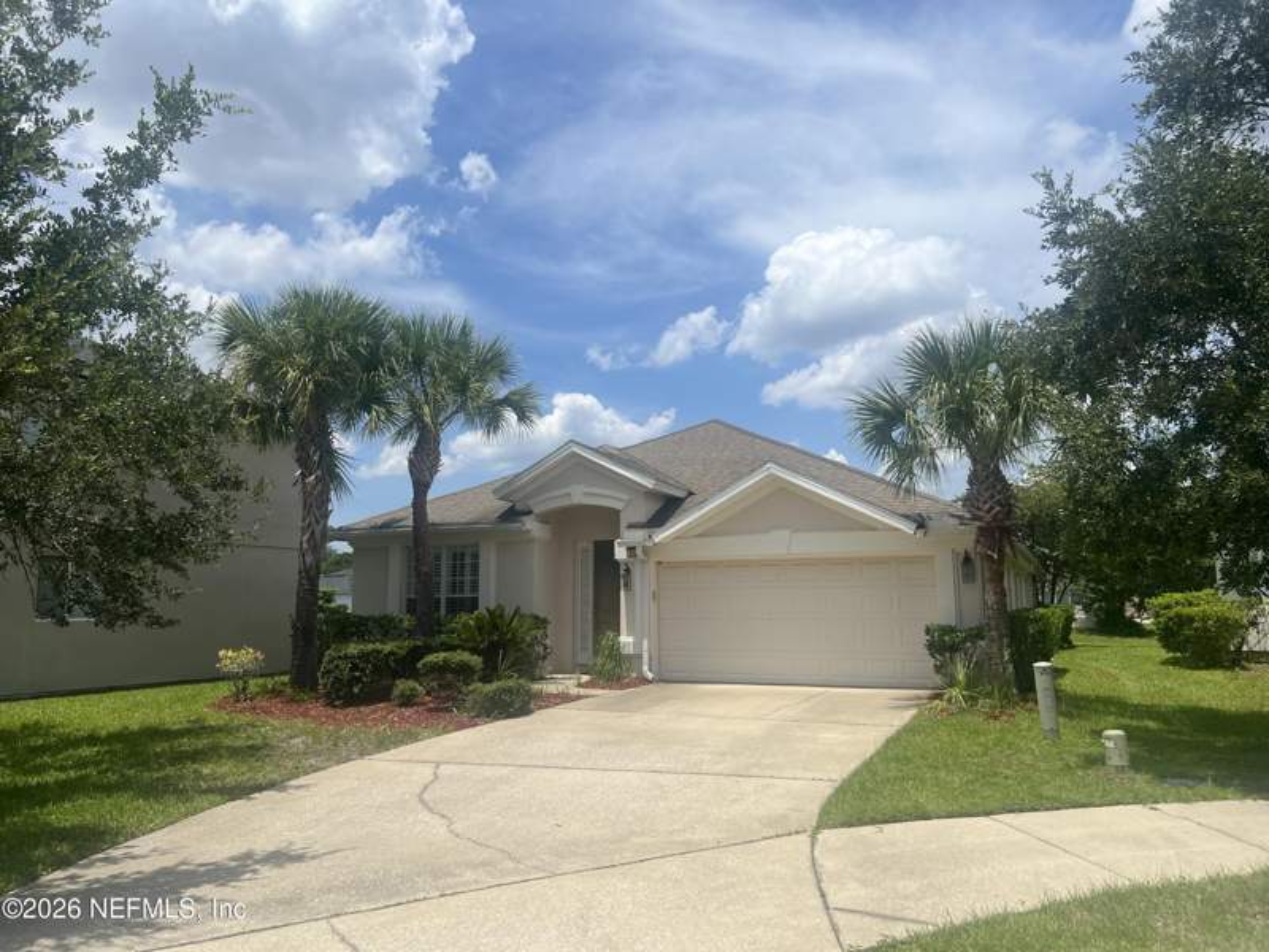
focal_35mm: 26
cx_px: 634
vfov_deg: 53.1
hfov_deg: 67.3
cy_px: 476
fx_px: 953
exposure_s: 1/7463
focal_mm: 5.7
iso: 50
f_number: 1.5
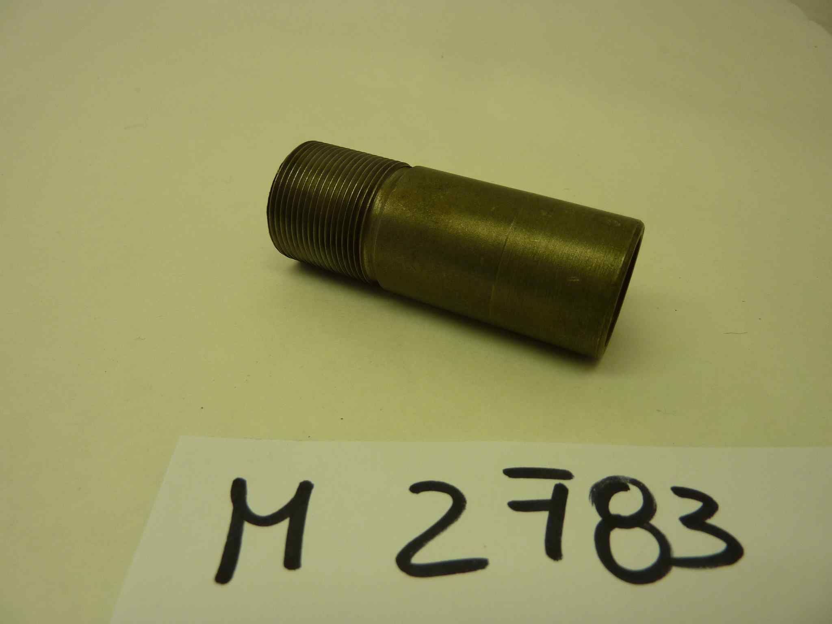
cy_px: 312
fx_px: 601
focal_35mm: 25
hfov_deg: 69.4
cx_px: 416
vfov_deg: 54.9
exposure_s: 1/60
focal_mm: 4.1
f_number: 3.3
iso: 80
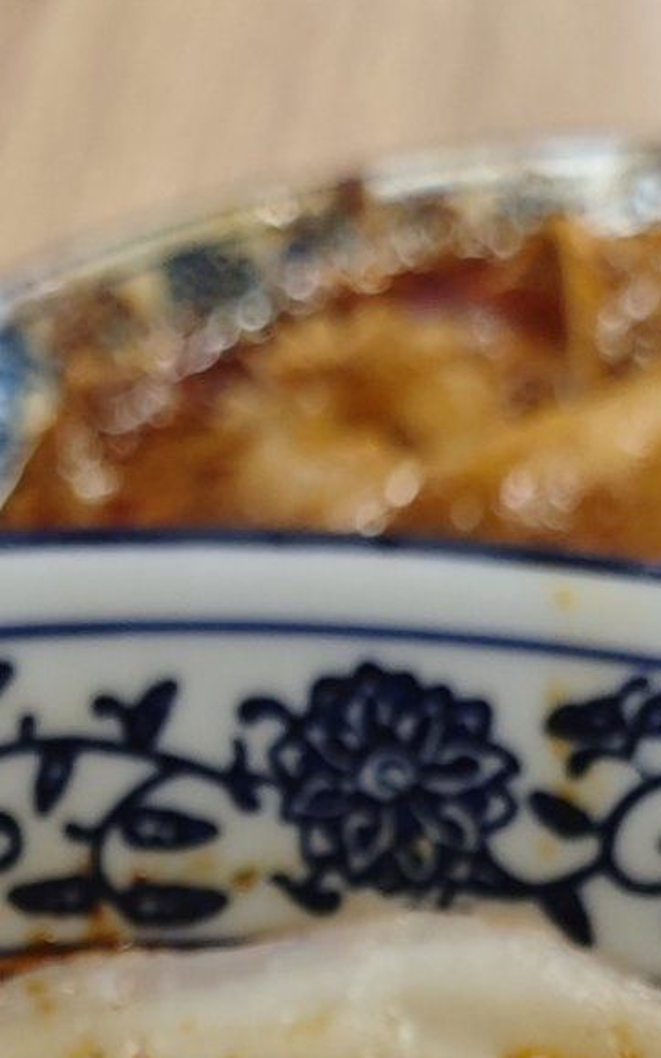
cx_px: 278
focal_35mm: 115
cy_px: 1667
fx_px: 3314
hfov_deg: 11.4
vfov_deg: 16.3
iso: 400
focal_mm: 6.68
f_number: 2.8
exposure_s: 1/50
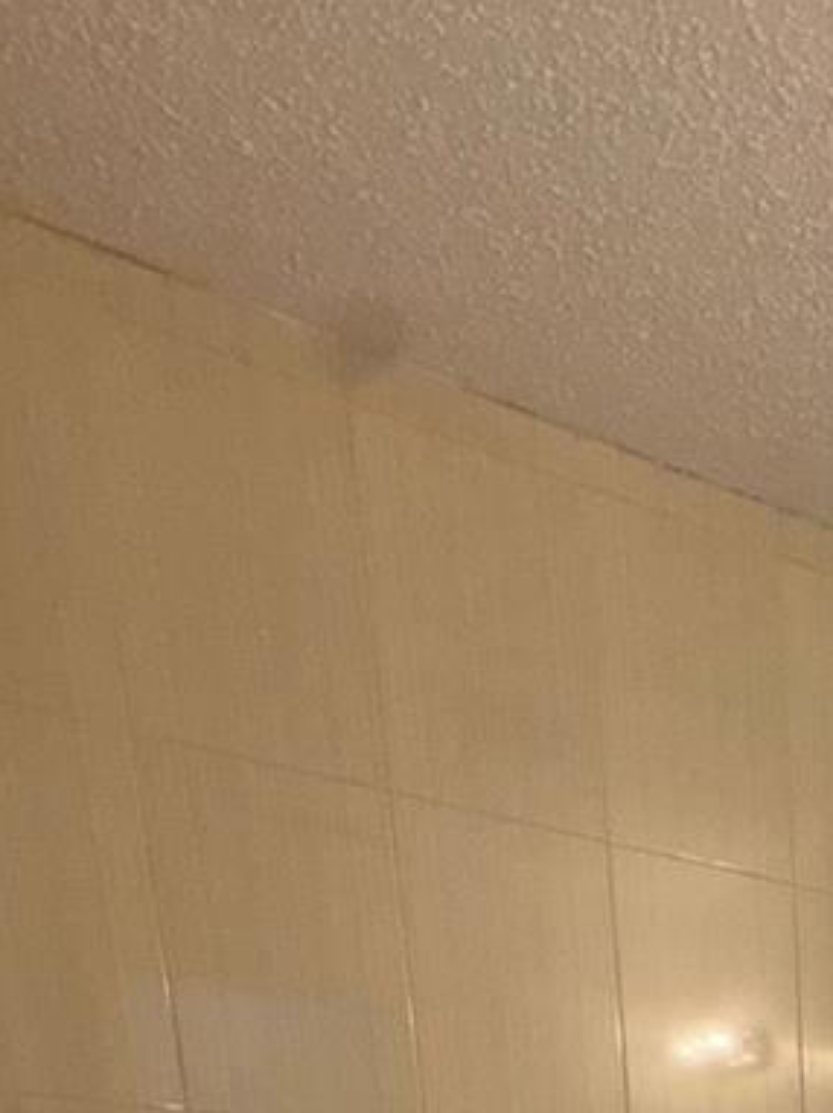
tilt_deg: -17.1
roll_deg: -2.4
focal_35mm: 44
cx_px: 1284
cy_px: 1742
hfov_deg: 24.6
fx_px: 1413
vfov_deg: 26.9
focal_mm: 2.22
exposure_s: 1/122
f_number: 2.2
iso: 64
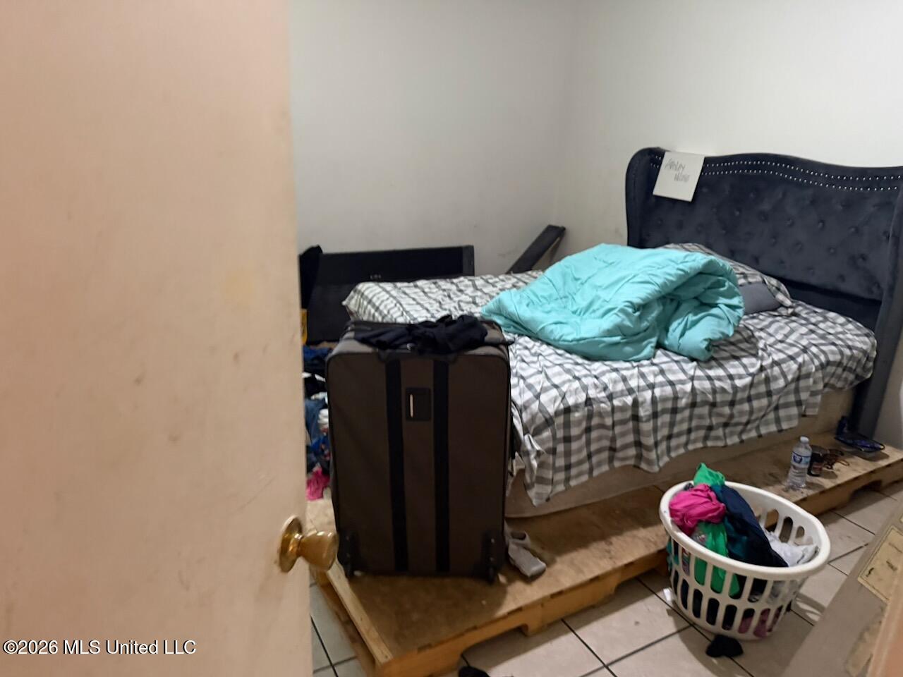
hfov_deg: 71.6
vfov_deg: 56.8
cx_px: 452
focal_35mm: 24
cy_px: 338
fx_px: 626
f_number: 1.78
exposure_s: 1/30
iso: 800
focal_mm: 6.76
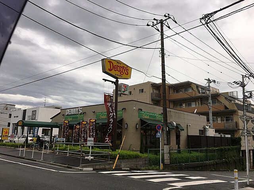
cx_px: 127
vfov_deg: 48.2
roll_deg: -2.9
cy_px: 95
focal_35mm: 29
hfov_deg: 61.7
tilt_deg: +11.6
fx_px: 213
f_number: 2.2
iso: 25
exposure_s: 1/1183
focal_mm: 4.15
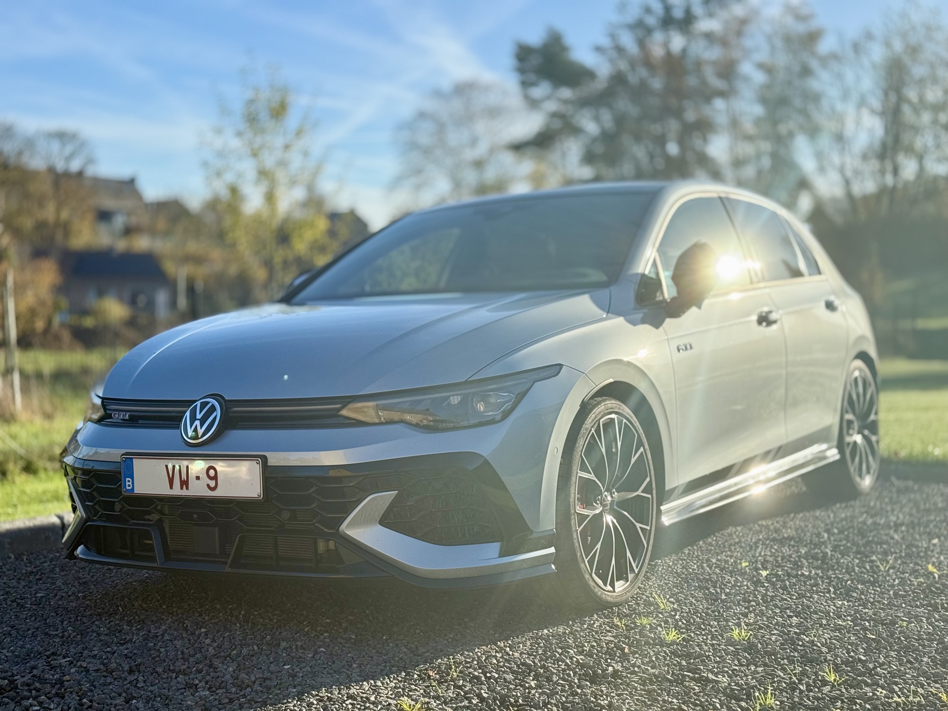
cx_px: 474
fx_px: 1315
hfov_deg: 39.7
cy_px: 356
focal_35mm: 48
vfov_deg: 30.3
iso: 100
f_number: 1.78
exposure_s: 1/2415
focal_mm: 6.76
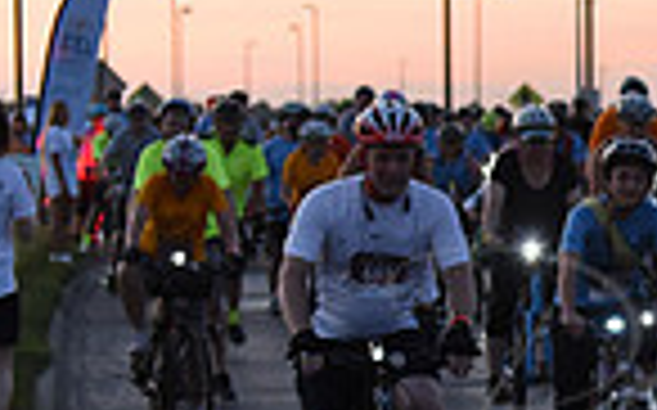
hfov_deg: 9.7
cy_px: 448
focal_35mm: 202
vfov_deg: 6.5
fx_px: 3614
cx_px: 1282
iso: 2500
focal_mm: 50
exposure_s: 1/400
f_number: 2.8
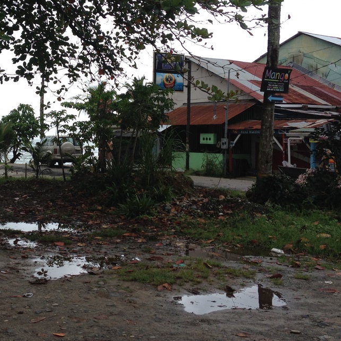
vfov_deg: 29.4
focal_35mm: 58
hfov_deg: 29.1
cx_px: 88
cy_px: 128
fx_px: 646
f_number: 2.4
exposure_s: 1/546
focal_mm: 4.28
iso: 50
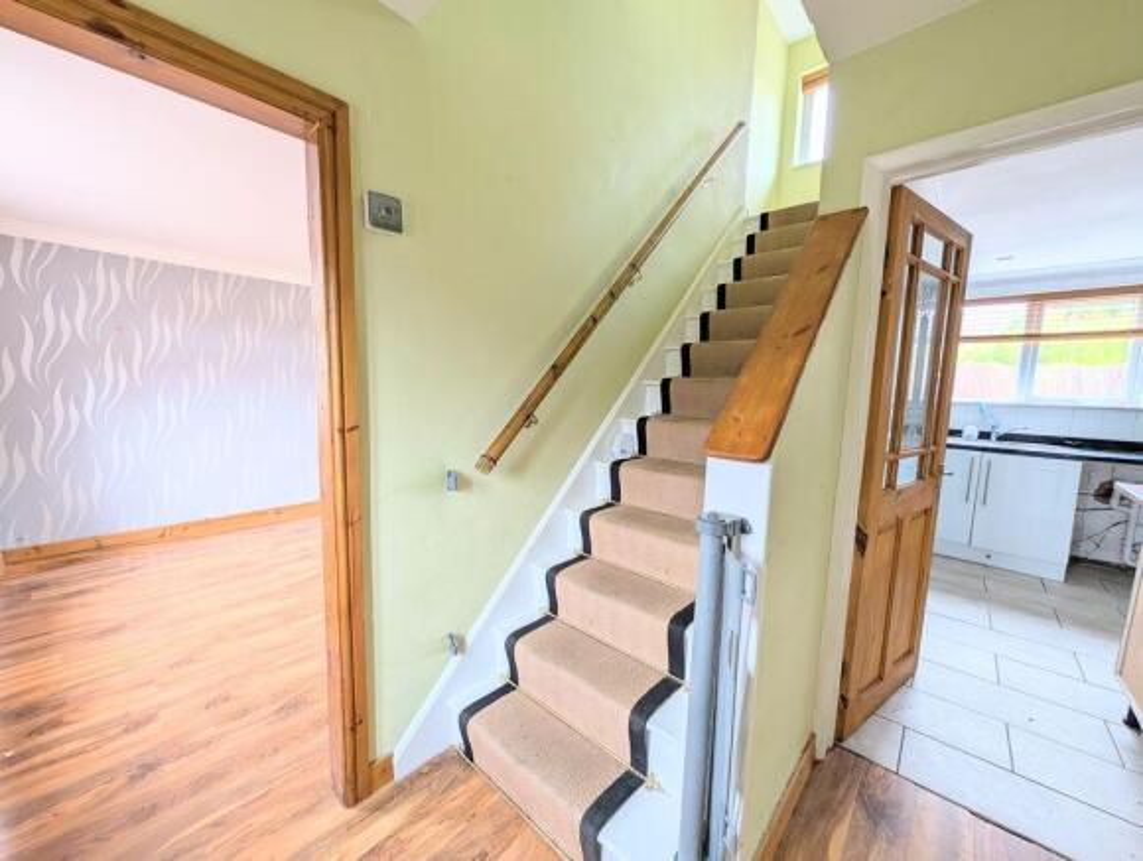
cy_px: 430
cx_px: 572
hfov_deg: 110.4
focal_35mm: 12
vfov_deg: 94.7
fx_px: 397
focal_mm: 2.02
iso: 118
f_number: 1.7
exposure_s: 1/48.7
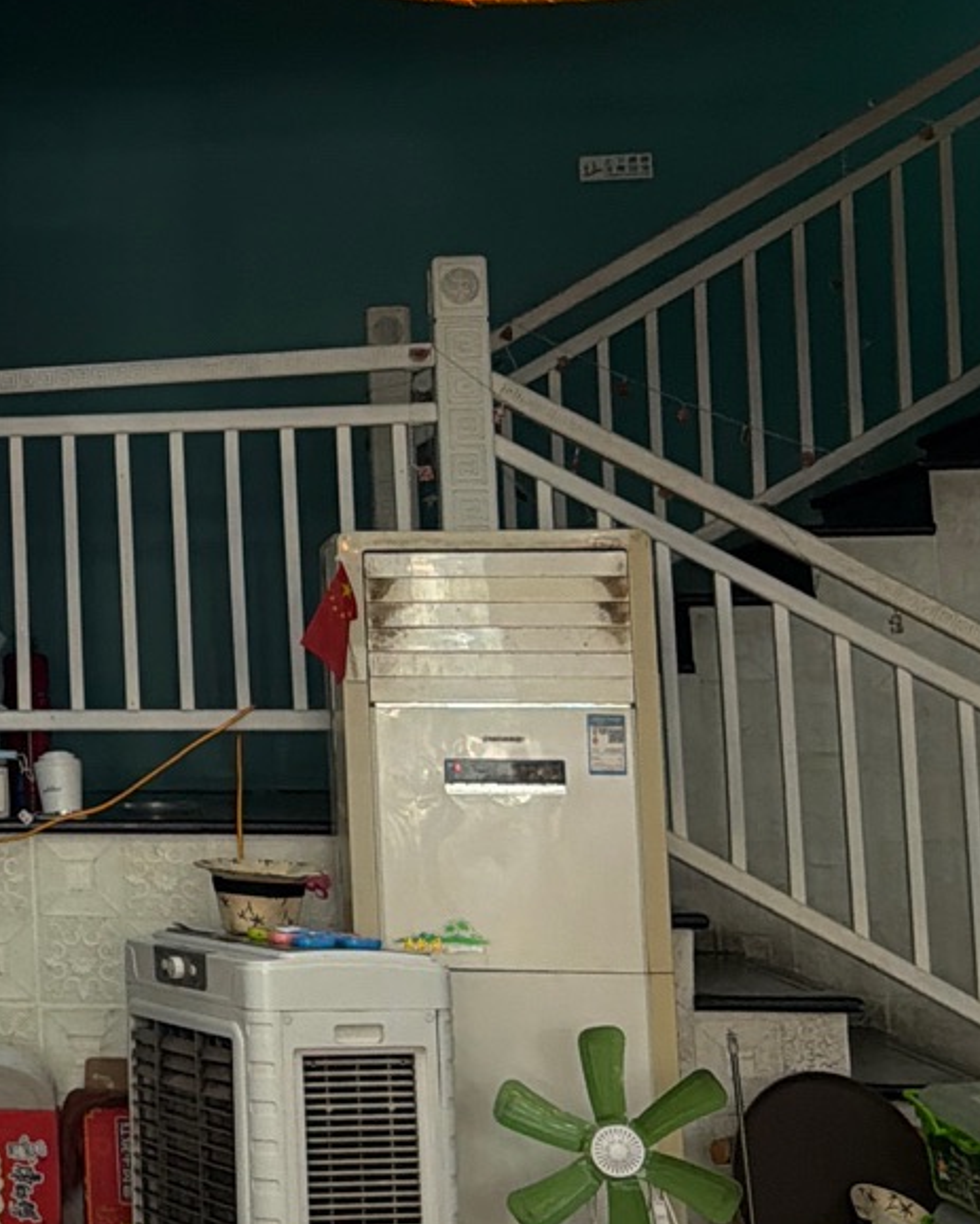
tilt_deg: +6.5
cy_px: 349
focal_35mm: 81
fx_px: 2934
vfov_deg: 23.4
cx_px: -495
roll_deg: -0.3
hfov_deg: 17.1
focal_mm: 6.76
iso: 200
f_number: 1.78
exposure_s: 1/100
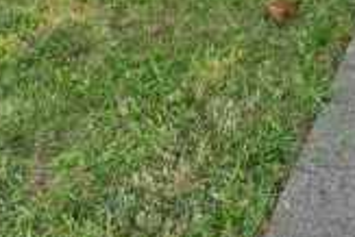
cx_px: 503
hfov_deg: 24.2
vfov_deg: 14.5
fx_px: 681
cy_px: -300
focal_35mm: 69
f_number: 8
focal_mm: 10
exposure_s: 1/125
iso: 400
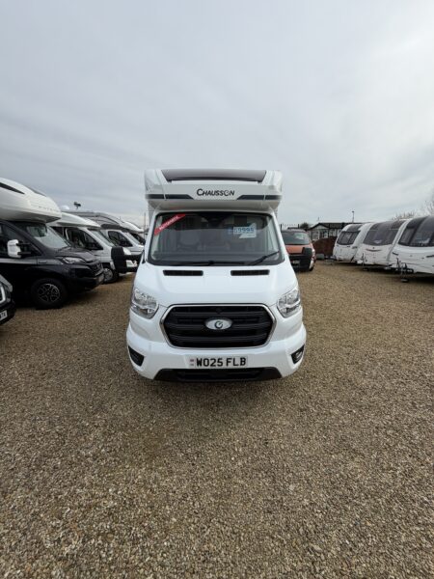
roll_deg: +0.5
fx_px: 234
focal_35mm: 14
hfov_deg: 85.7
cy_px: 290
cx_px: 217
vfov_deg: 102.1
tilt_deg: -12.7
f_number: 2.2
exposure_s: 1/789
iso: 20
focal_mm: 2.22
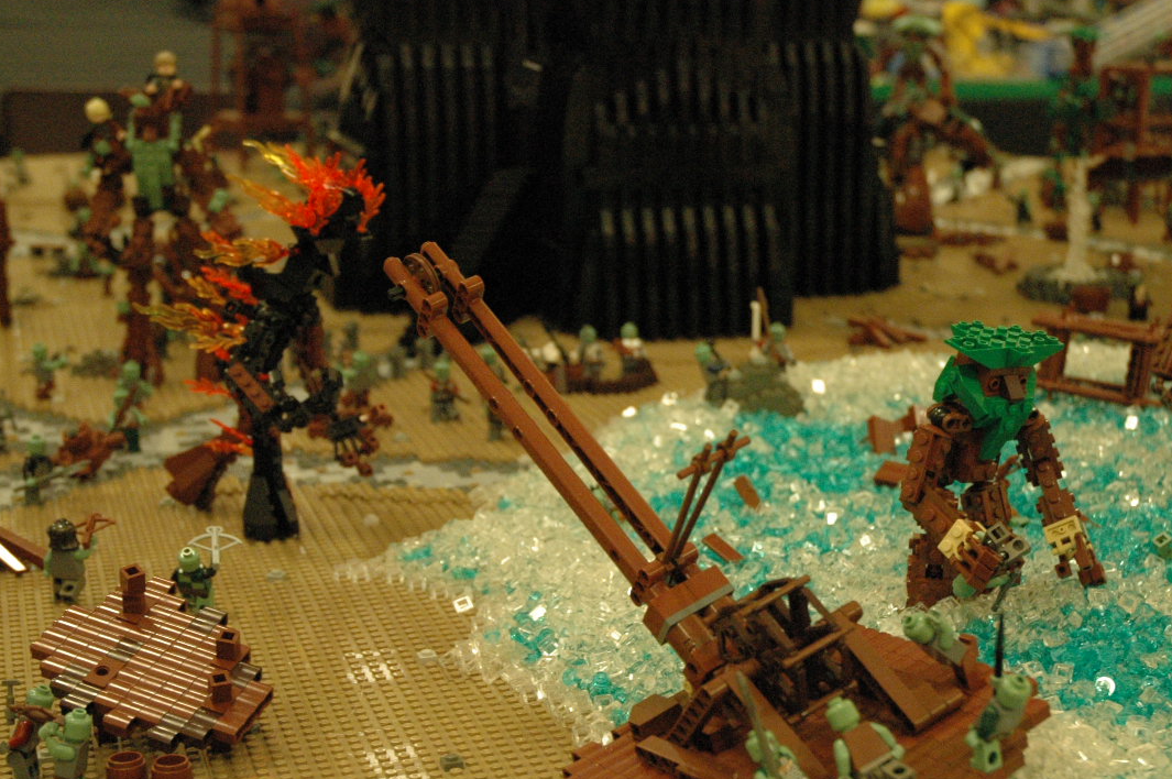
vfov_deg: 18.9
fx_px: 2342
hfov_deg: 28.1
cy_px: 498
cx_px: 651
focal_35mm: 72
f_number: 4.2
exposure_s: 1/50
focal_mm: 34
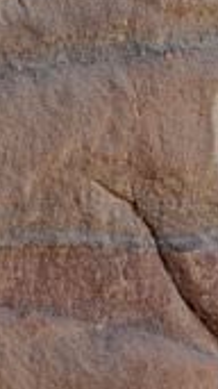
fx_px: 2954
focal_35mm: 287
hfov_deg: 4.1
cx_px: 554
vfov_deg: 7.5
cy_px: 232
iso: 400
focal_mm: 52
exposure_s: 1/160
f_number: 6.3
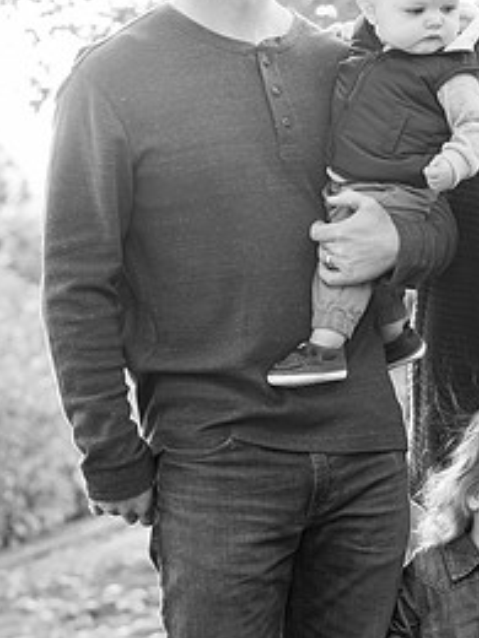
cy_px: 222
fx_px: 3561
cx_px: 516
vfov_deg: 10.2
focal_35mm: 193
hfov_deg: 7.7
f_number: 5
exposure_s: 1/250
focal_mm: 90
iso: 2000
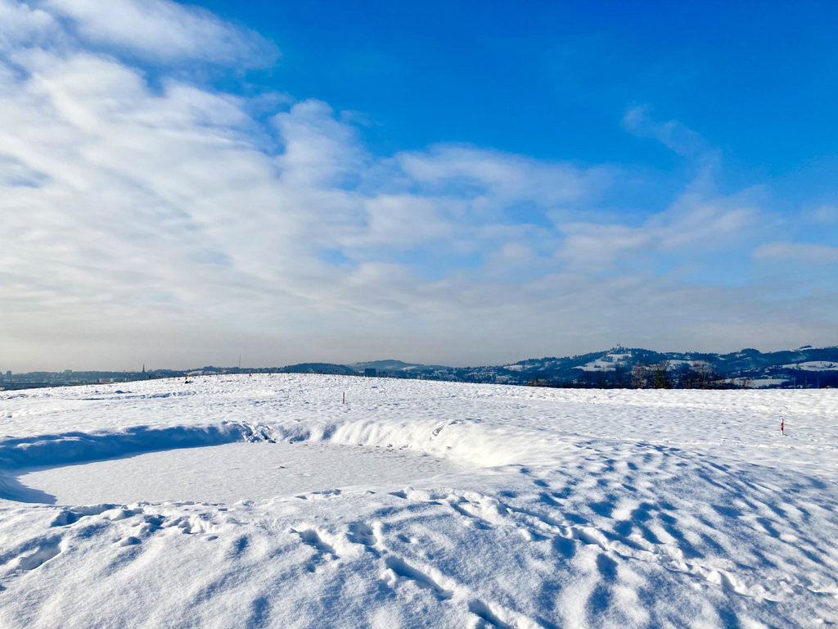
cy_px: 314
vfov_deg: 49.7
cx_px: 419
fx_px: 678
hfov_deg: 63.4
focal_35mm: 28
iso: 20
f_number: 1.8
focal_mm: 3.99
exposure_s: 1/4000
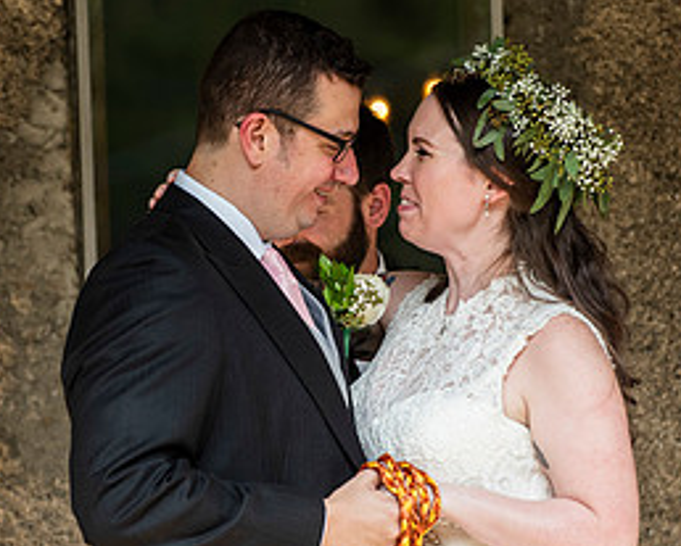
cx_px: 300
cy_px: 320
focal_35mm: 435
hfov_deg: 4.4
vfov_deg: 3.6
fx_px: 8777
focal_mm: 200
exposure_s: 1/640
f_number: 3.5
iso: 400
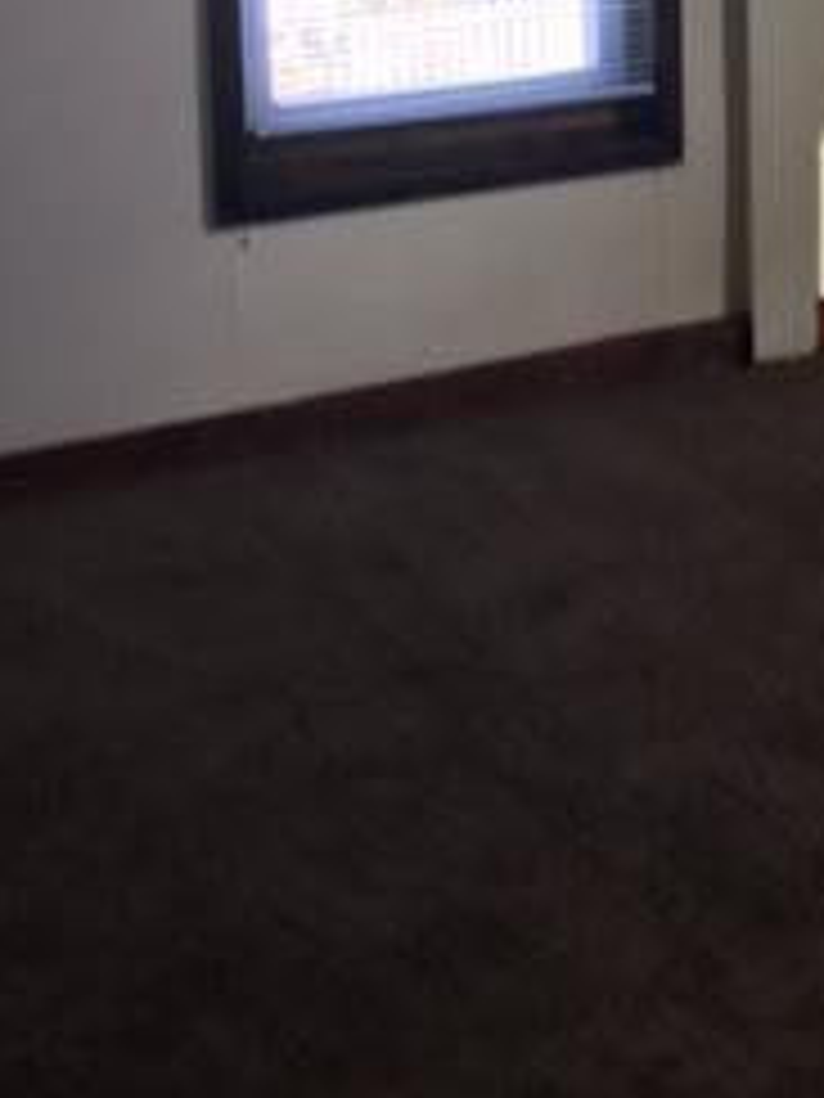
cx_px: 1072
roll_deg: +1.2
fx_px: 2412
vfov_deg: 23.8
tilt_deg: -0.8
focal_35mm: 76
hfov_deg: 18.1
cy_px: -158
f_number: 2.2
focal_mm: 4.15
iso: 25
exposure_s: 1/40
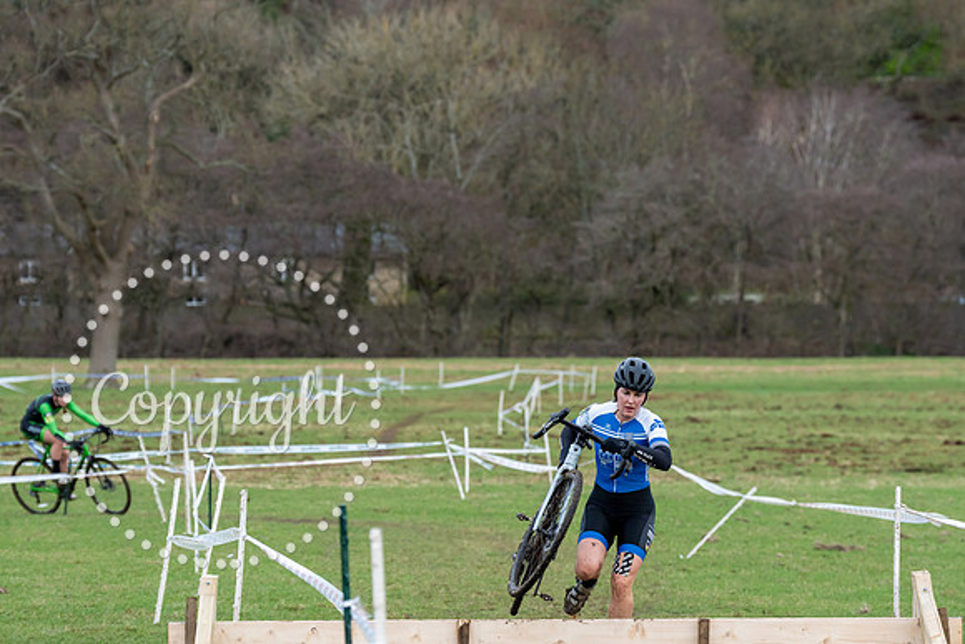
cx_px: 482
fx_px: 3742
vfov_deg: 9.8
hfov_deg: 14.7
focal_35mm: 140
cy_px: 322
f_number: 3.5
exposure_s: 1/1000
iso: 1250
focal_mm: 111
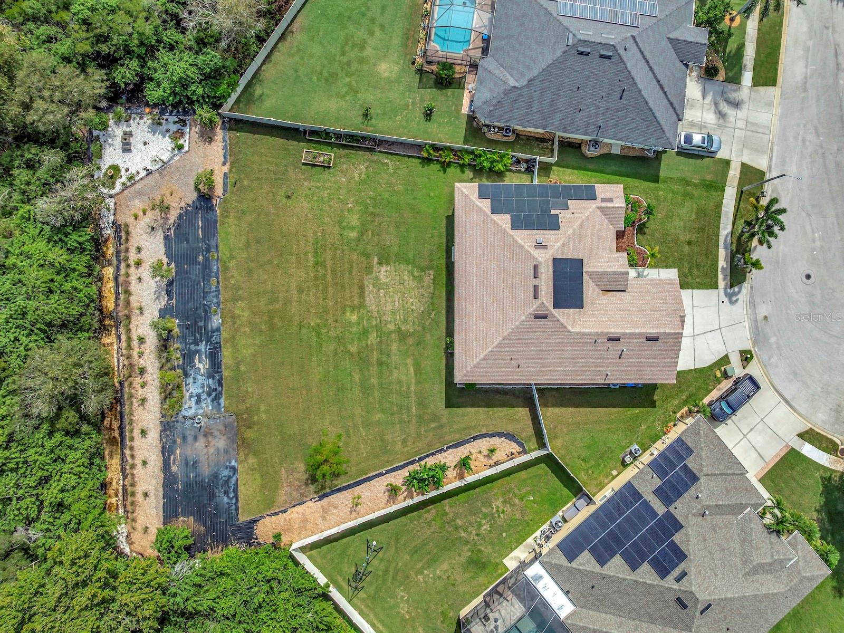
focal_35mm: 24
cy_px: 316
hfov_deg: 71.6
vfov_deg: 56.8
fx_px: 585
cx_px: 422
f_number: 2.8
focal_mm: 12.29
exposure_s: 1/1600
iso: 100
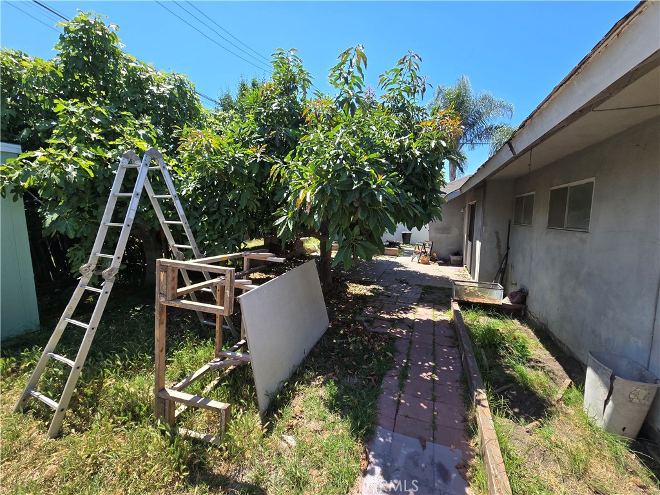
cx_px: 330
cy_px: 248
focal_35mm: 13
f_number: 2.2
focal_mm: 2.2
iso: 50
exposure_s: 1/970
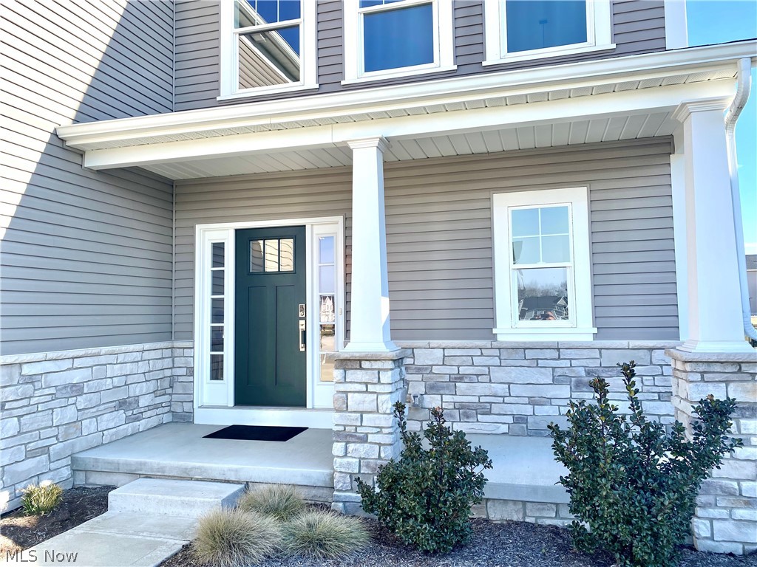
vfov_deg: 53.1
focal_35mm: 26
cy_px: 284
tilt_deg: +1.9
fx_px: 569
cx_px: 378
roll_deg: +1.3
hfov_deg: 67.3
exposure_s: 1/816
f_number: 1.8
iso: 32
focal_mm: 4.25
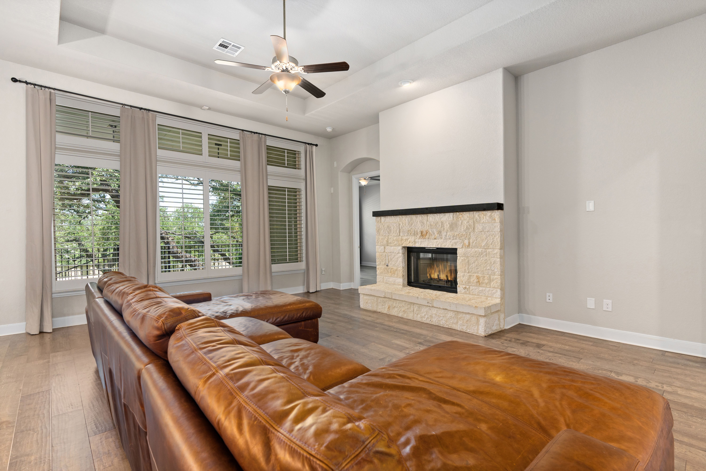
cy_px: 236
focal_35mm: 16
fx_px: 314
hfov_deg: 96.7
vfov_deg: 73.7
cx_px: 353
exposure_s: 1/2
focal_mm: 16
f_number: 7.1
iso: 320
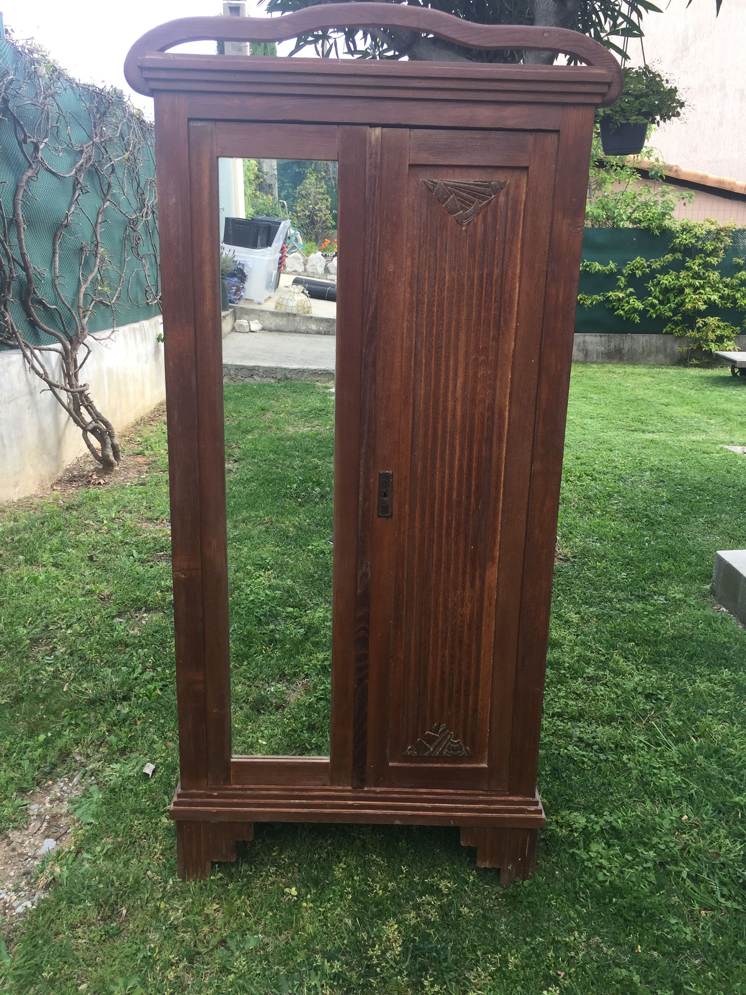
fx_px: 833
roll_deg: +0.2
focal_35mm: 29
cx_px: 373
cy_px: 498
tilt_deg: -15.1
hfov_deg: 48.2
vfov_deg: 61.7
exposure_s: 1/164
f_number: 2.2
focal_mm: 4.15
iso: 32
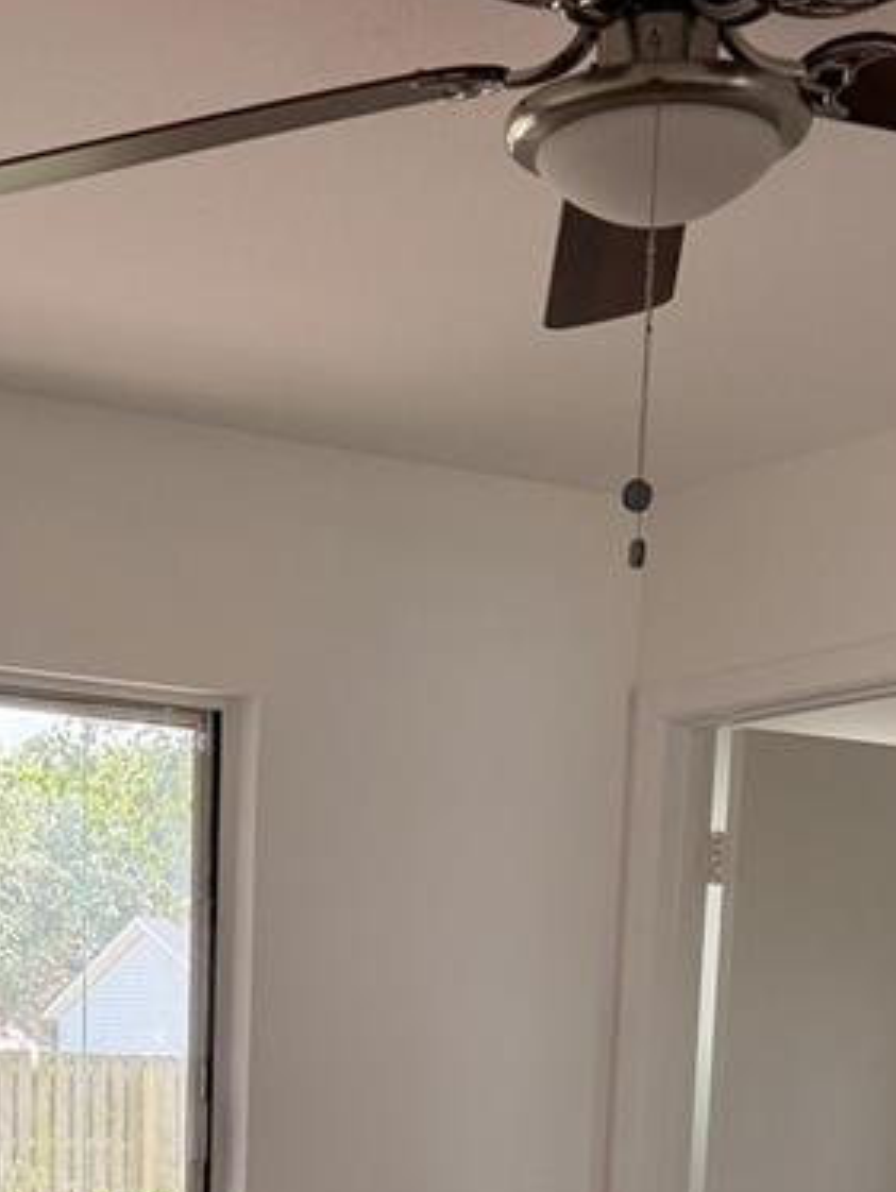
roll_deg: -2.0
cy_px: 1469
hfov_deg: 19.1
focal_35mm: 77
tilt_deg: -6.9
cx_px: 281
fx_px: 2654
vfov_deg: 23.0
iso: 160
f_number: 1.78
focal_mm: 6.76
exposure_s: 1/211
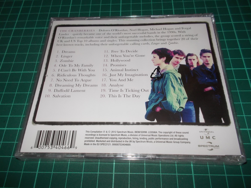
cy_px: 94
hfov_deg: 61.7
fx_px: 210
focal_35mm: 29
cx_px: 126
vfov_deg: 48.2
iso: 200
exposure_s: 1/30
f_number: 3.3
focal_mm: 4.1
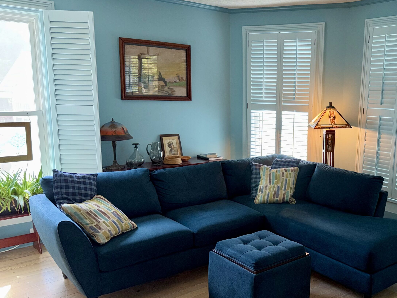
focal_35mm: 34
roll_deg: -0.9
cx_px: 281
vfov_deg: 41.8
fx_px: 390
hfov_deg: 52.4
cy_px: 162
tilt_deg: -10.2
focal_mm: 6.76
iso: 64
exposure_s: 1/27
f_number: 1.78
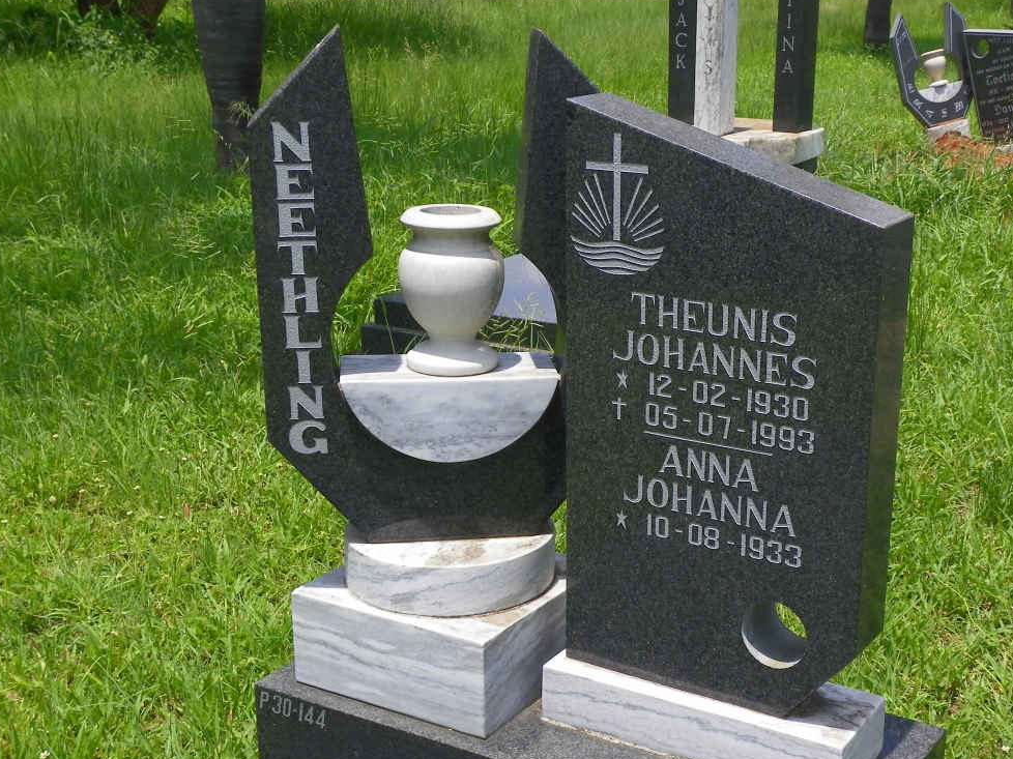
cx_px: 580
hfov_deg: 35.5
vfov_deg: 27.0
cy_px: 451
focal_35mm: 54
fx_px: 1580
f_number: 5
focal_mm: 7.9
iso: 64
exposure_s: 1/320
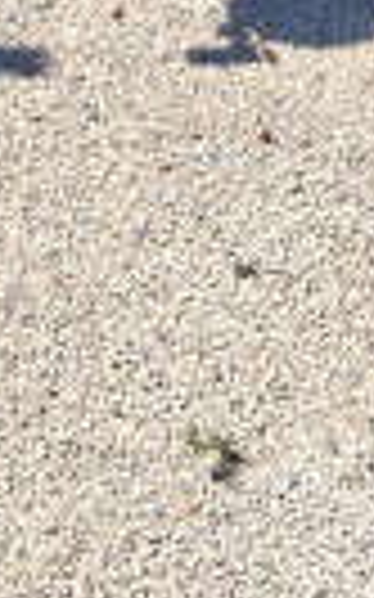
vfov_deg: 11.4
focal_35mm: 172
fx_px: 2808
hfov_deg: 7.2
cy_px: -427
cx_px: 870
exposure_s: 1/541
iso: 25
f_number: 1.8
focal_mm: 4
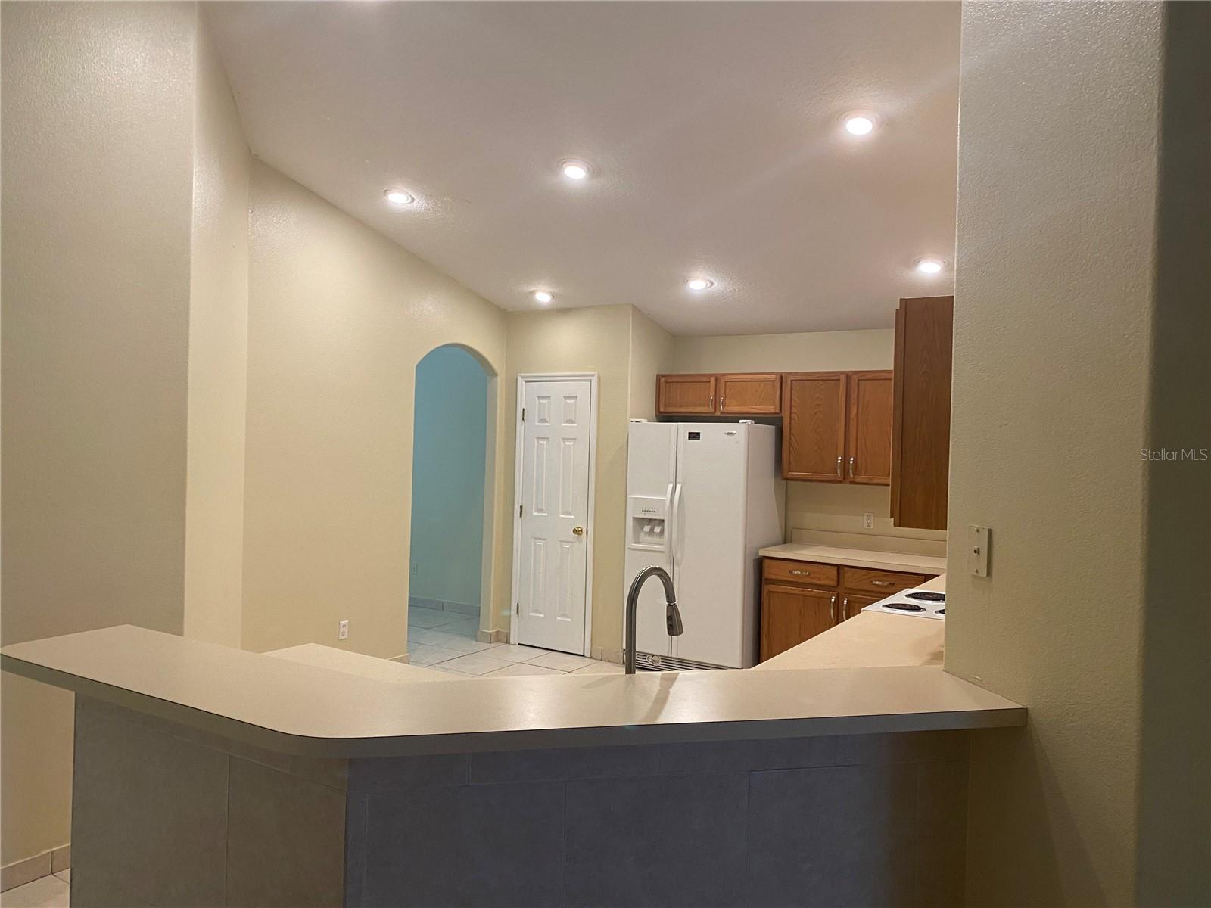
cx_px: 606
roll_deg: -0.9
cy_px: 454
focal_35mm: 26
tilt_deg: -2.5
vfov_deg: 53.1
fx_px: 910
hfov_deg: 67.3
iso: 100
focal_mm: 4.25
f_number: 1.8
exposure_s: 1/60
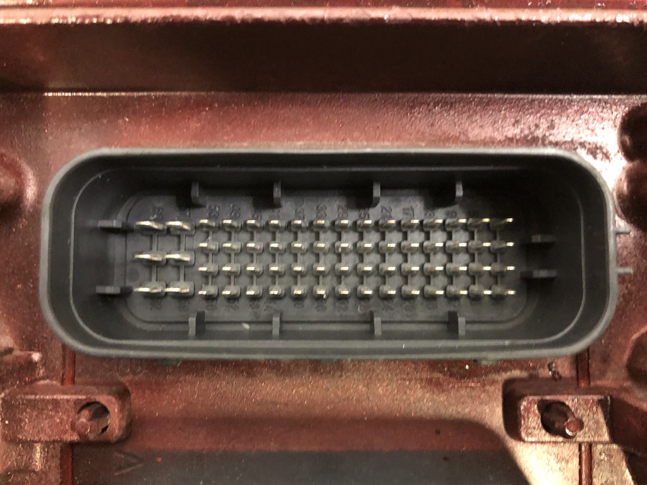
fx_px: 523
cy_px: 242
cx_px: 324
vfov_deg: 49.7
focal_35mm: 28
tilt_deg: -87.6
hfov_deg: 63.4
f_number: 1.8
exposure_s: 1/4
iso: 100
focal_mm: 4
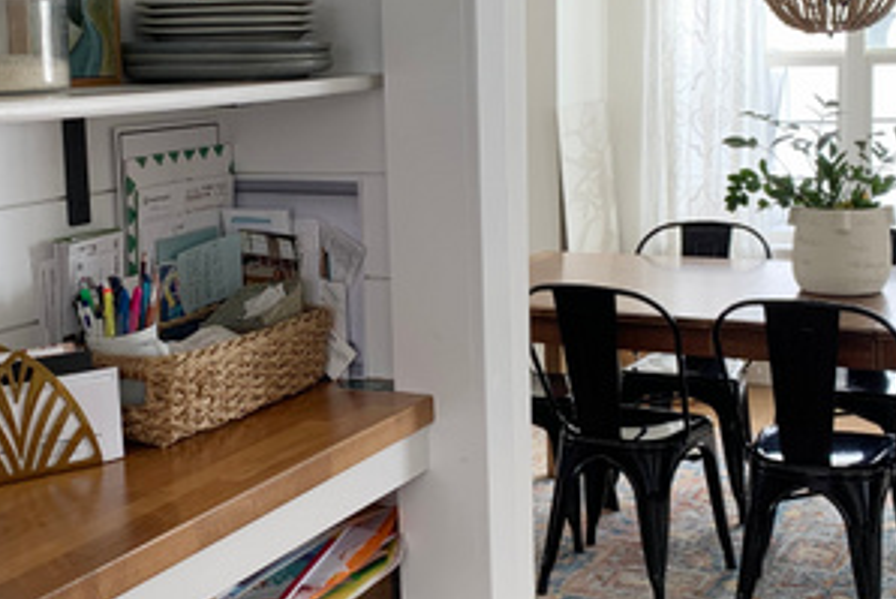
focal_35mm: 58
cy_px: 247
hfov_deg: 34.3
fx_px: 1444
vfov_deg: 23.4
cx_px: 337
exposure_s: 1/122
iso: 25
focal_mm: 4.25
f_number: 1.8
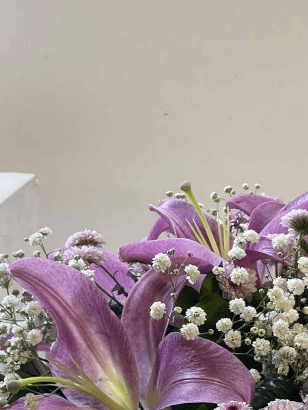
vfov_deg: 15.0
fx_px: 1543
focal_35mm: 130
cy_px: 391
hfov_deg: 11.3
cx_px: 261
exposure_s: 1/100
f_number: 2.2
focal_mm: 7.5
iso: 200
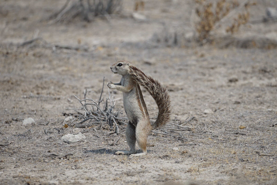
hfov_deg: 4.0
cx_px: 138
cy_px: 92
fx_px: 3996
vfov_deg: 2.7
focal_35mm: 519
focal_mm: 346
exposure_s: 1/640
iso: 100
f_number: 7.1
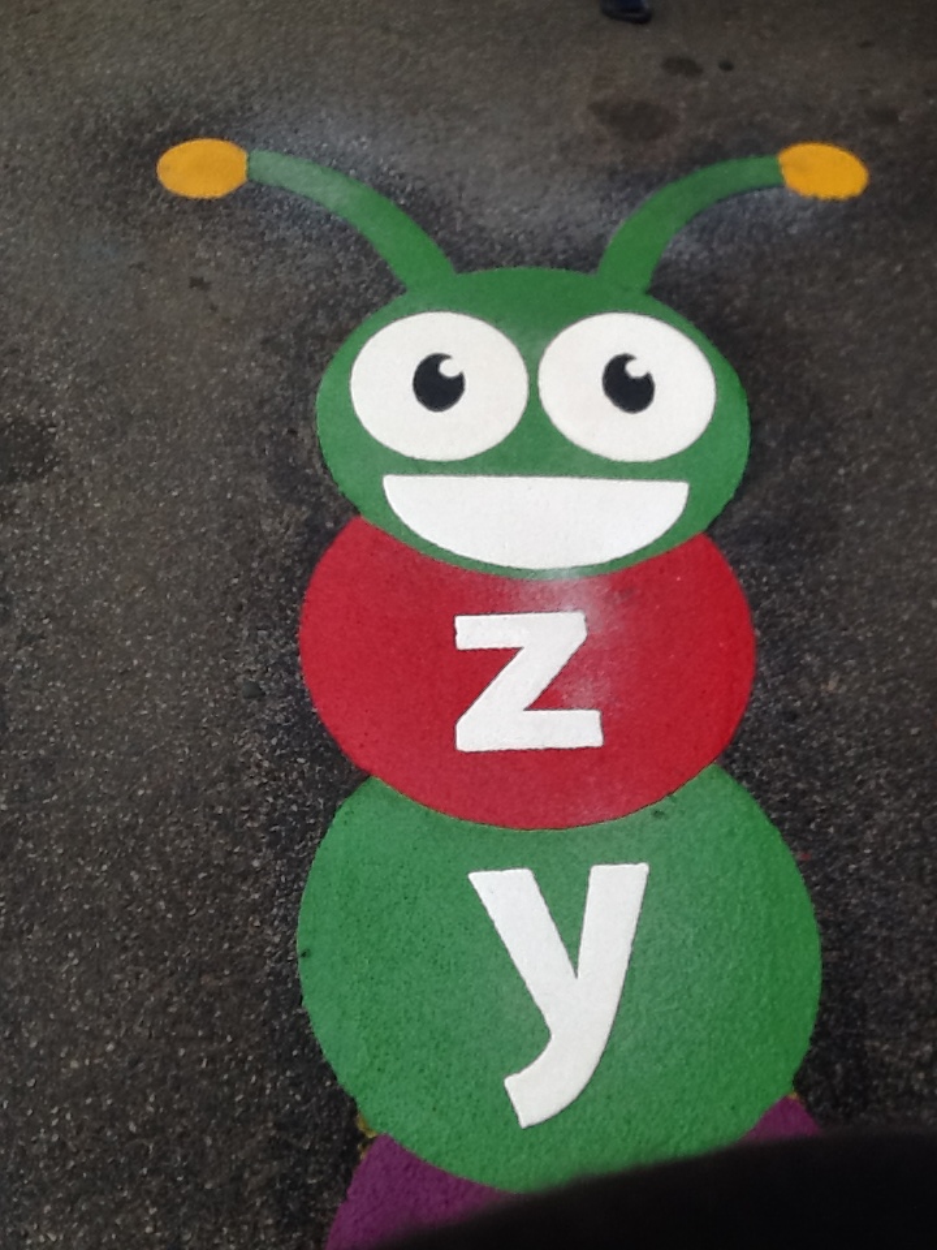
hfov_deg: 32.9
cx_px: 468
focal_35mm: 44
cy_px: 625
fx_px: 1588
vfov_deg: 42.9
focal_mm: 2.03
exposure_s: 1/232
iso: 40
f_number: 2.4
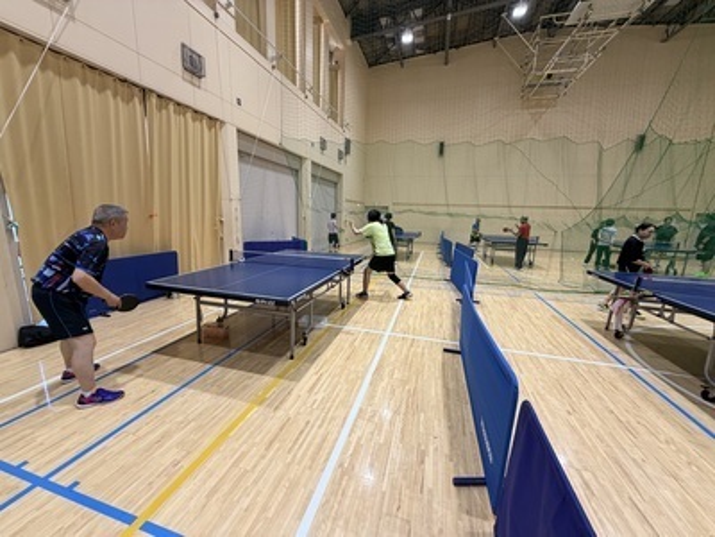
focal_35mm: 14
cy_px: 268
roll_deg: -1.2
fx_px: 289
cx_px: 358
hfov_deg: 102.1
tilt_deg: -9.7
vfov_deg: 85.7
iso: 160
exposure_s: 1/100
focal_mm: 2.22
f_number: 2.2
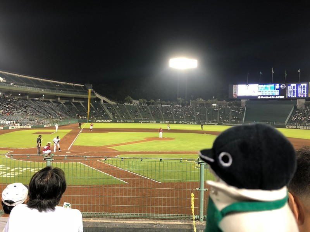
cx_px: 155
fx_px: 251
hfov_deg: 63.4
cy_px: 116
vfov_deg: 49.7
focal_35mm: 28
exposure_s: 1/30
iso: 40
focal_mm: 3.99
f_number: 1.8
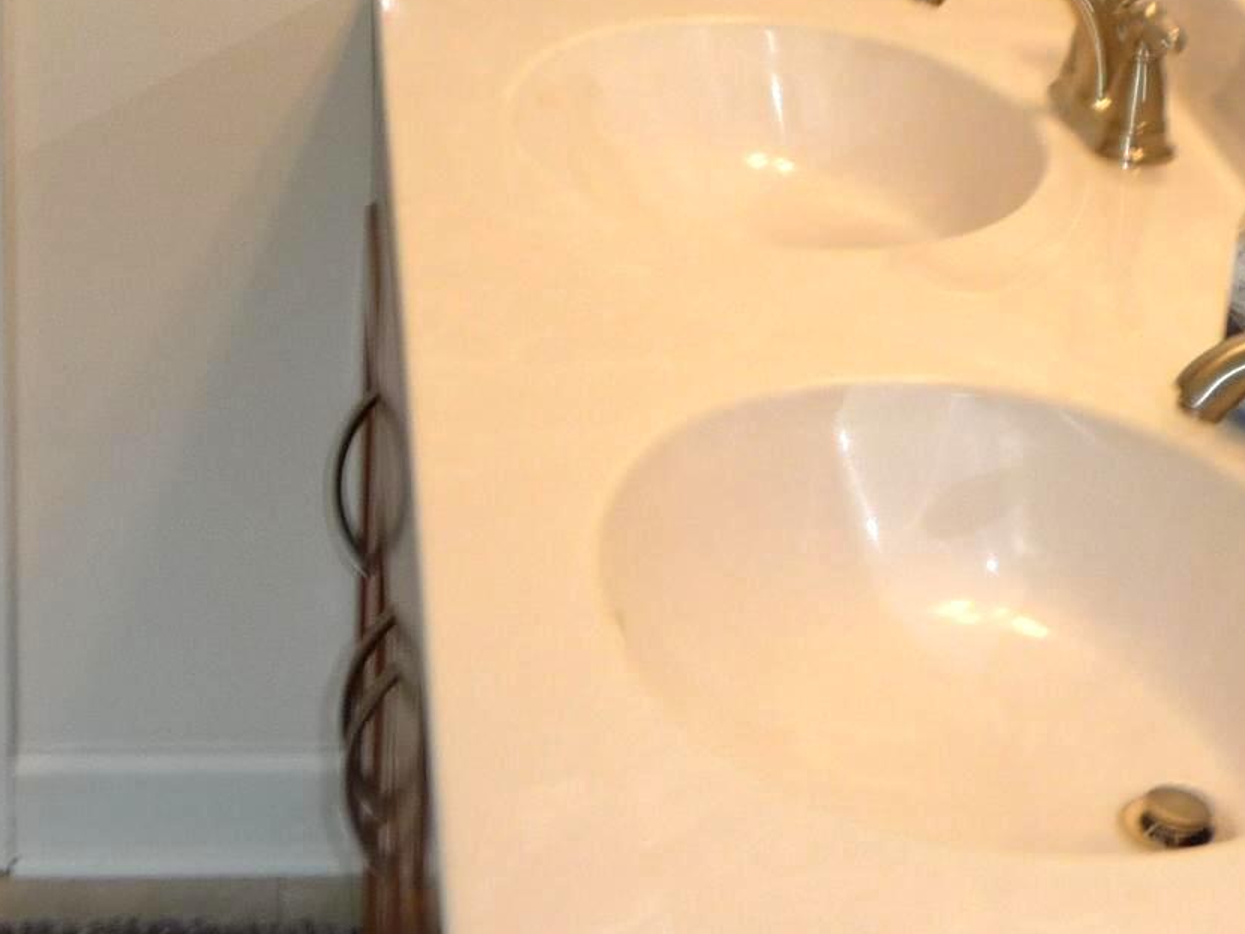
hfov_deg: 24.7
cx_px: 591
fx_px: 2842
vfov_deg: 18.4
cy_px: 109
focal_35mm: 79
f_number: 3.3
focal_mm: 4.7
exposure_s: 1/30
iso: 100
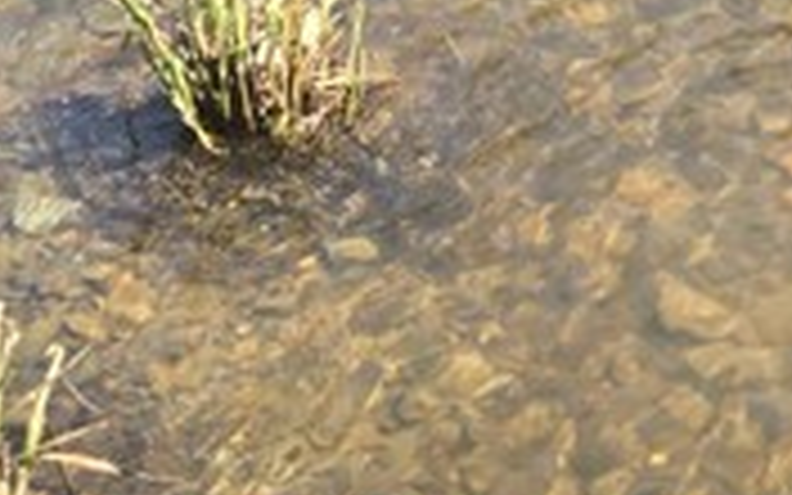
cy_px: -1022
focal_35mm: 142
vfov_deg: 7.9
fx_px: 3065
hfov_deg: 14.1
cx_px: 1048
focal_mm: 6.3
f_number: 1.7
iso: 12
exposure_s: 1/243
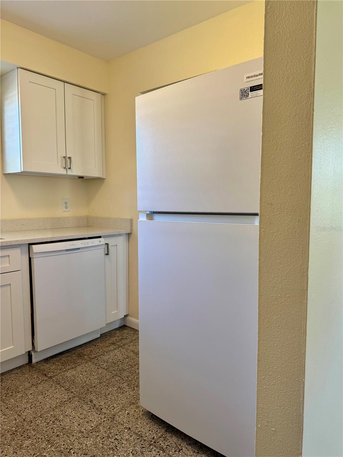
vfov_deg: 71.6
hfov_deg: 56.8
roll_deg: +0.5
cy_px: 228
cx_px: 172
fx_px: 317
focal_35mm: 24
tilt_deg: -6.0
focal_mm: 6.76
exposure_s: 1/60
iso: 100
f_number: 1.78
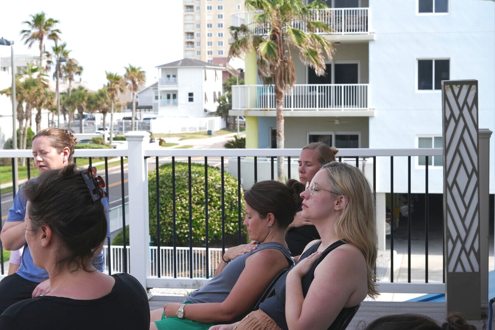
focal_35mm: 75
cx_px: 248
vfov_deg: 18.2
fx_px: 1031
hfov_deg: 27.0
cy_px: 165
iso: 100
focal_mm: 50
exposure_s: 1/125
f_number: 9
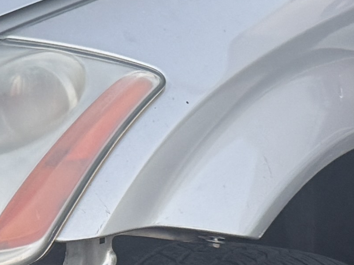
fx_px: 1748
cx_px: -170
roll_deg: +1.9
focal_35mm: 171
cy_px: 268
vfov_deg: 8.6
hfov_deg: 11.1
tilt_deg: -12.3
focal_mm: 6.76
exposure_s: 1/121
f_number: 1.78
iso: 125
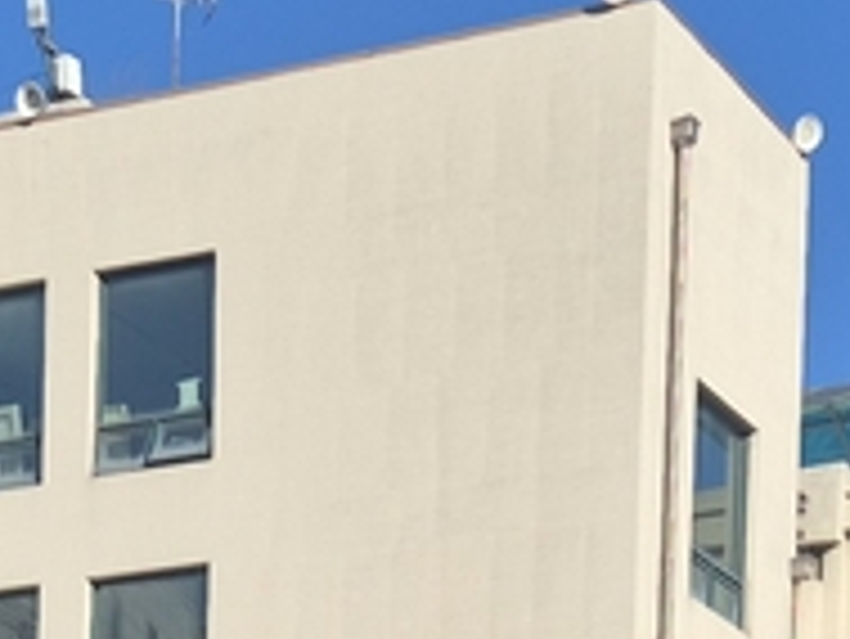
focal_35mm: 156
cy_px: 1602
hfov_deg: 12.5
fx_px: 3833
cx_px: 45
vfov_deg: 8.6
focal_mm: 5.4
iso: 25
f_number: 1.8
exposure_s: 1/1596
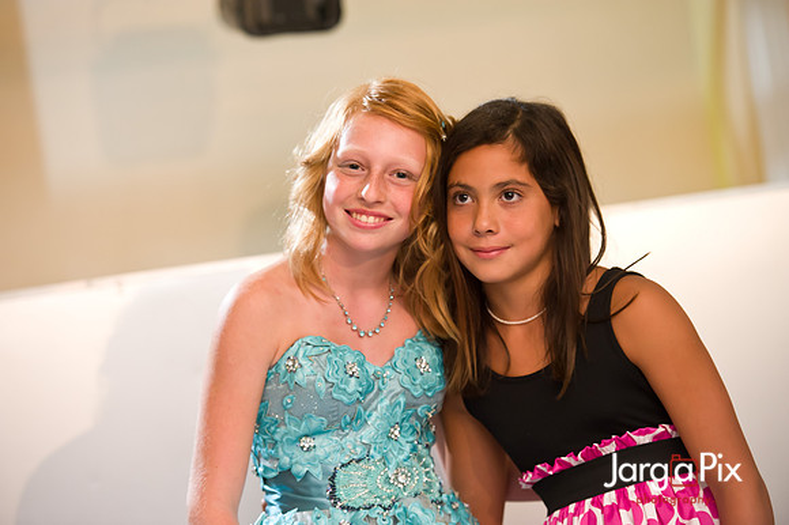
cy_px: 262
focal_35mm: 122
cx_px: 394
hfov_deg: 16.8
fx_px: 2672
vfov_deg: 11.2
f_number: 3.2
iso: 1600
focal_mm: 122
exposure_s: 1/125
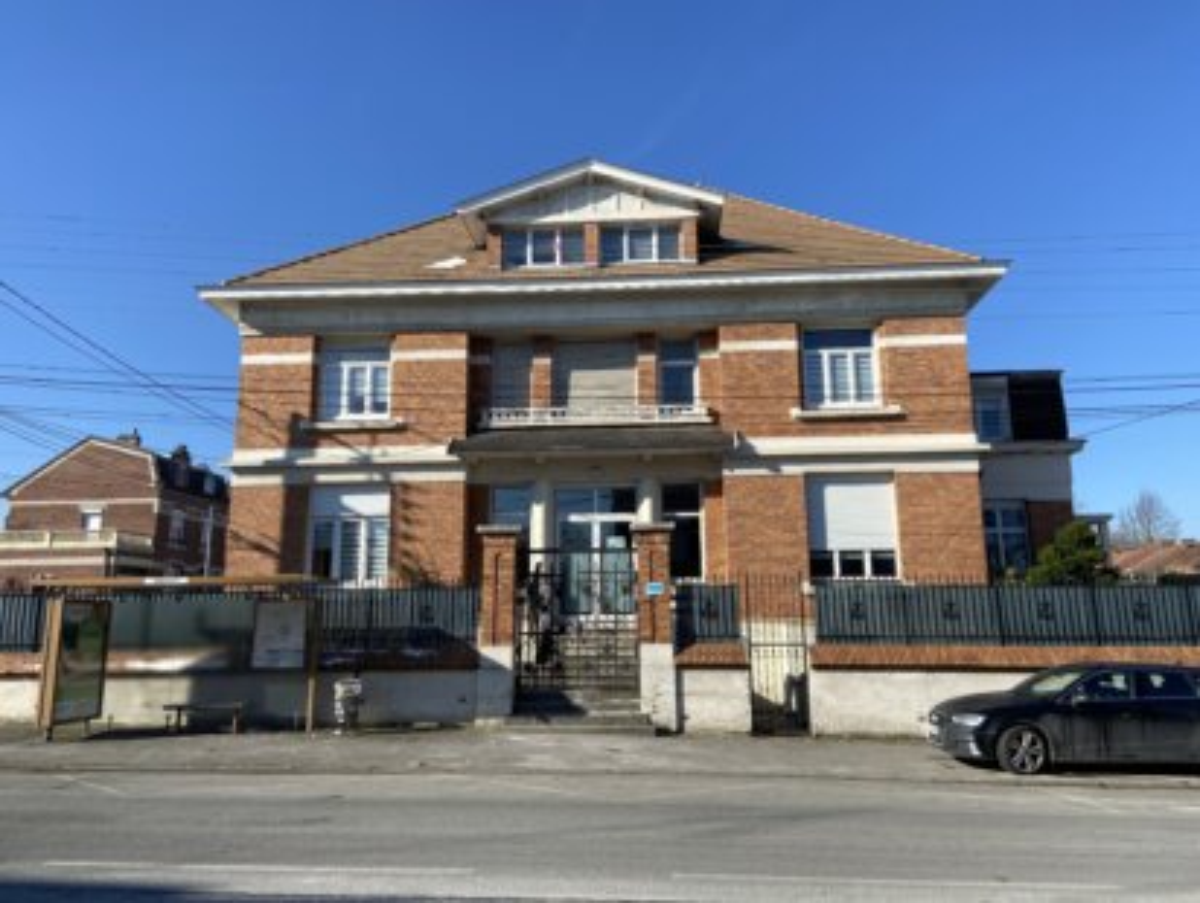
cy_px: 452
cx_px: 600
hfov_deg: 67.2
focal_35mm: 26
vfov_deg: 53.2
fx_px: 902
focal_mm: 4.25
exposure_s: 1/2688
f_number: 1.8
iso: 32
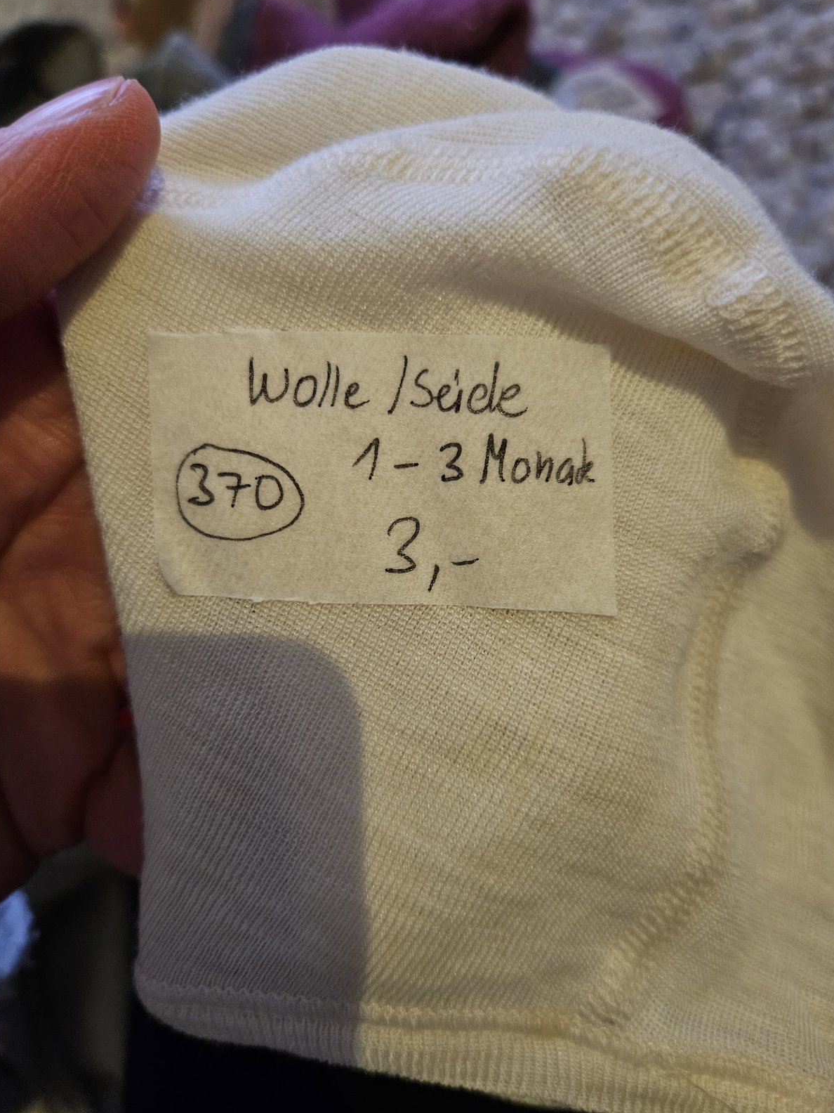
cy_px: 536
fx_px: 771
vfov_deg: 71.6
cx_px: 409
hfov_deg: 56.8
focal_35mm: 24
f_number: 1.8
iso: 500
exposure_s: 1/25
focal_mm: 5.4
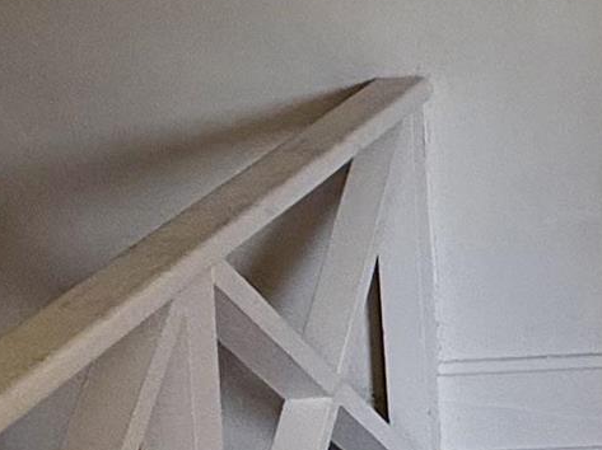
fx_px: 1581
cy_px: -141
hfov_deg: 15.7
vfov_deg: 15.4
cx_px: 1291
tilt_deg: -5.8
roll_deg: -1.3
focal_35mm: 91
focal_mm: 2.22
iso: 100
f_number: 2.2
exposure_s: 1/99
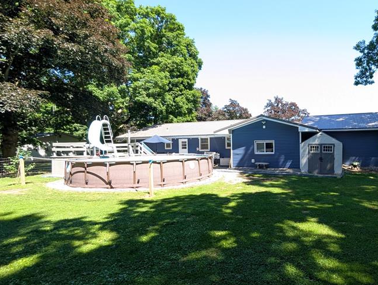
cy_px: 149
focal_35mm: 19
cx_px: 261
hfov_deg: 80.9
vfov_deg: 68.8
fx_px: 208
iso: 48
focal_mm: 2.02
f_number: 1.7
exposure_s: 1/398
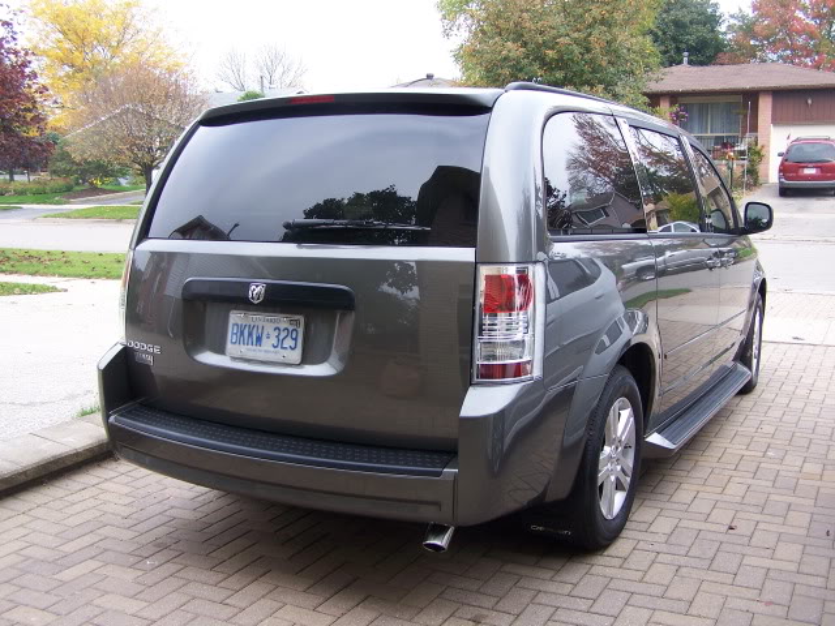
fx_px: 917
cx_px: 418
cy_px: 313
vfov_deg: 37.7
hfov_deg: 49.0
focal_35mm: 38
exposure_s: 1/125
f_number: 2.8
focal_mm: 6.3
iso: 80
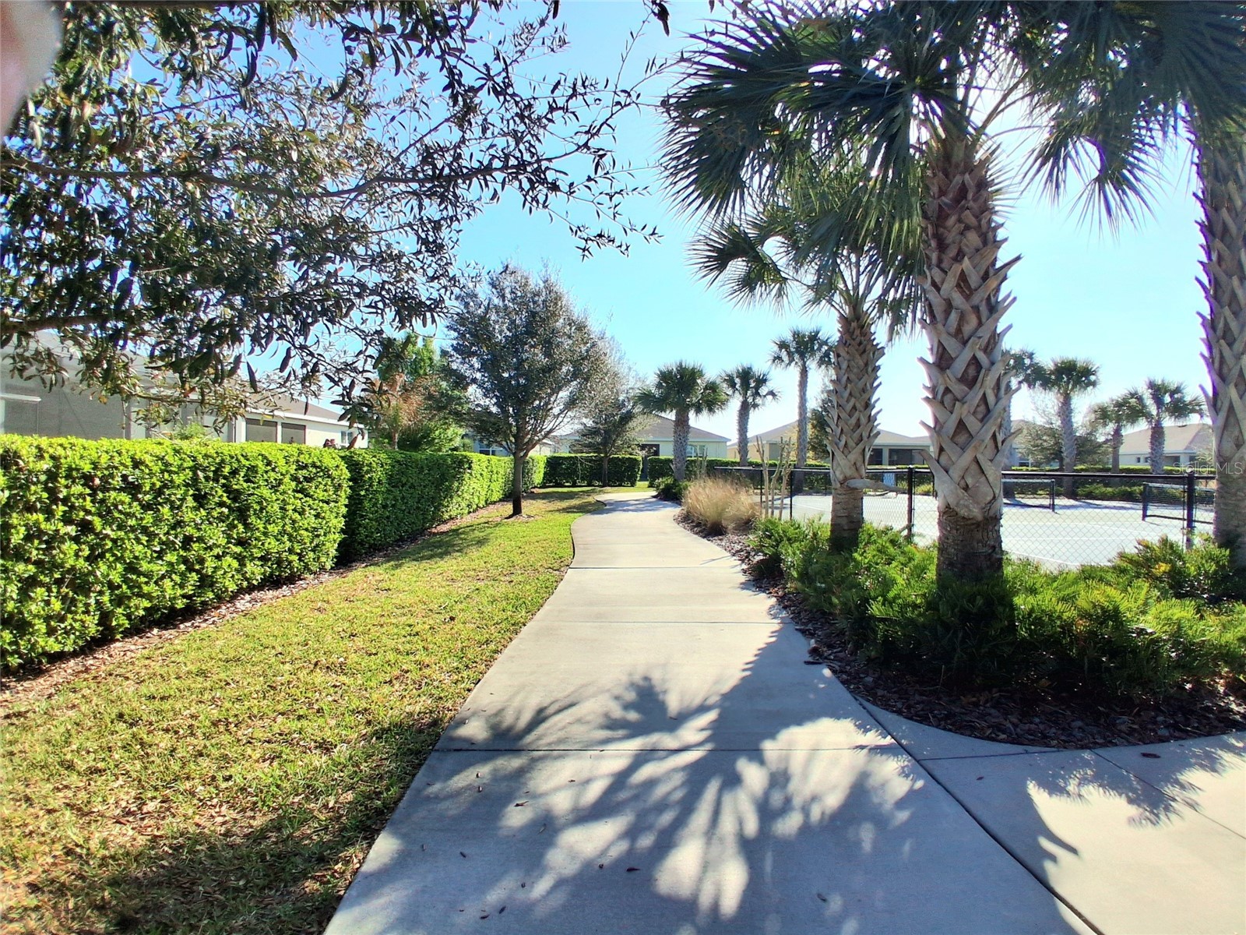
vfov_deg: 74.7
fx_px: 612
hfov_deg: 91.0
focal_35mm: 17
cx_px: 623
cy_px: 468
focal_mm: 1.4
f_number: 2.2
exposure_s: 1/2500
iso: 50
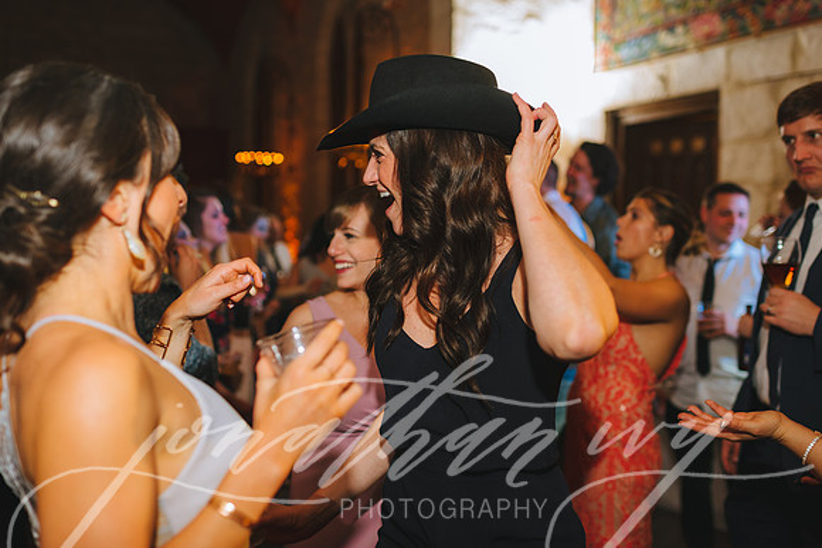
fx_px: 799
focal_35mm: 35
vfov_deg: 37.9
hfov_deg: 54.4
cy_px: 274
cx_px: 411
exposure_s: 1/200
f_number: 2.5
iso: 800
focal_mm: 35
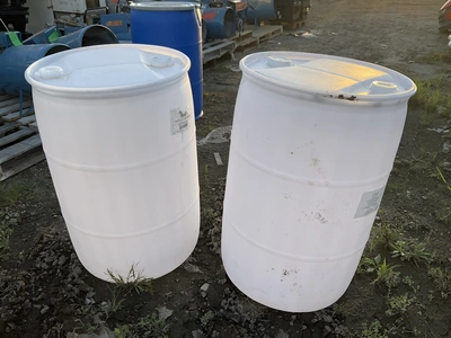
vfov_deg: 48.2
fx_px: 378
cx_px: 226
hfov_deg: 61.7
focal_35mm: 29
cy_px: 169
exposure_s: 1/325
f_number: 1.8
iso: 25
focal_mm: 3
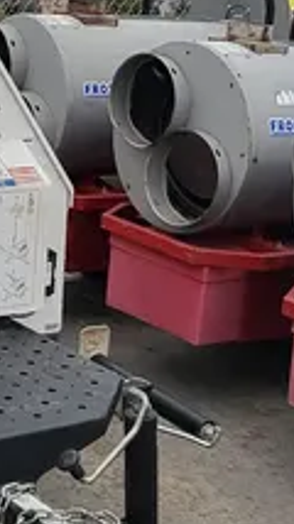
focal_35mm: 97
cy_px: 104
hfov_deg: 12.0
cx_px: -125
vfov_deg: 21.7
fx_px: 1348
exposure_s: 1/120
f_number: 1.8
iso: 250
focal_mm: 5.4
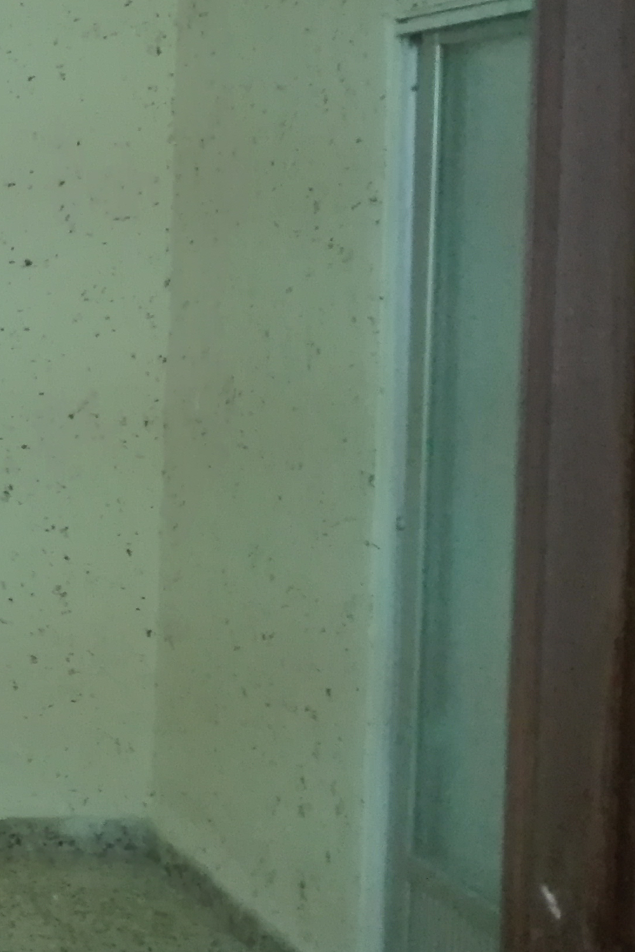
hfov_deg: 16.1
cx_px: -503
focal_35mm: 72
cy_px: 268
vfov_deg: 27.8
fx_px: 1904
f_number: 2
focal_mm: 3.79
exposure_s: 1/30
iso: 1160
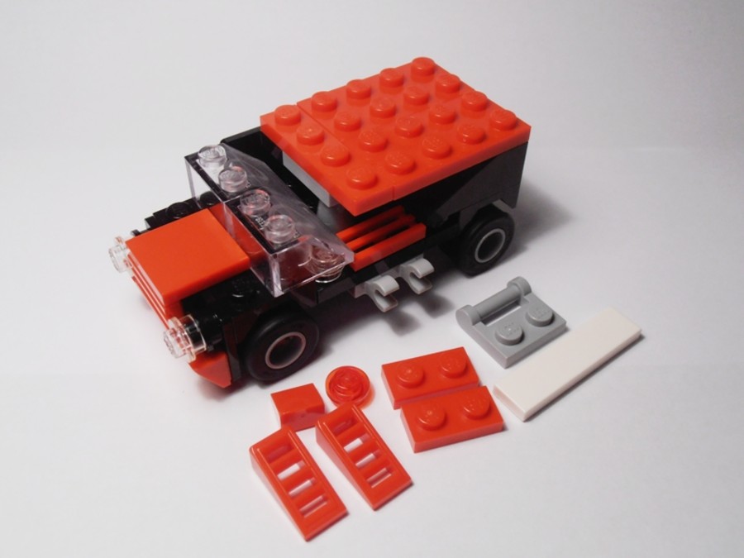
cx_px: 372
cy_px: 279
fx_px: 795
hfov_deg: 50.1
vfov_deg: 38.7
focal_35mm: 37
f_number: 3.9
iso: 80
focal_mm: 6.61
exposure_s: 1/100
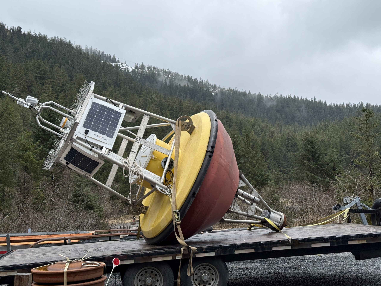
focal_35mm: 48
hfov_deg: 39.7
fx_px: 528
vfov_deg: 30.3
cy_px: 143
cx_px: 190
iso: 64
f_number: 1.78
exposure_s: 1/1543
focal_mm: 6.76
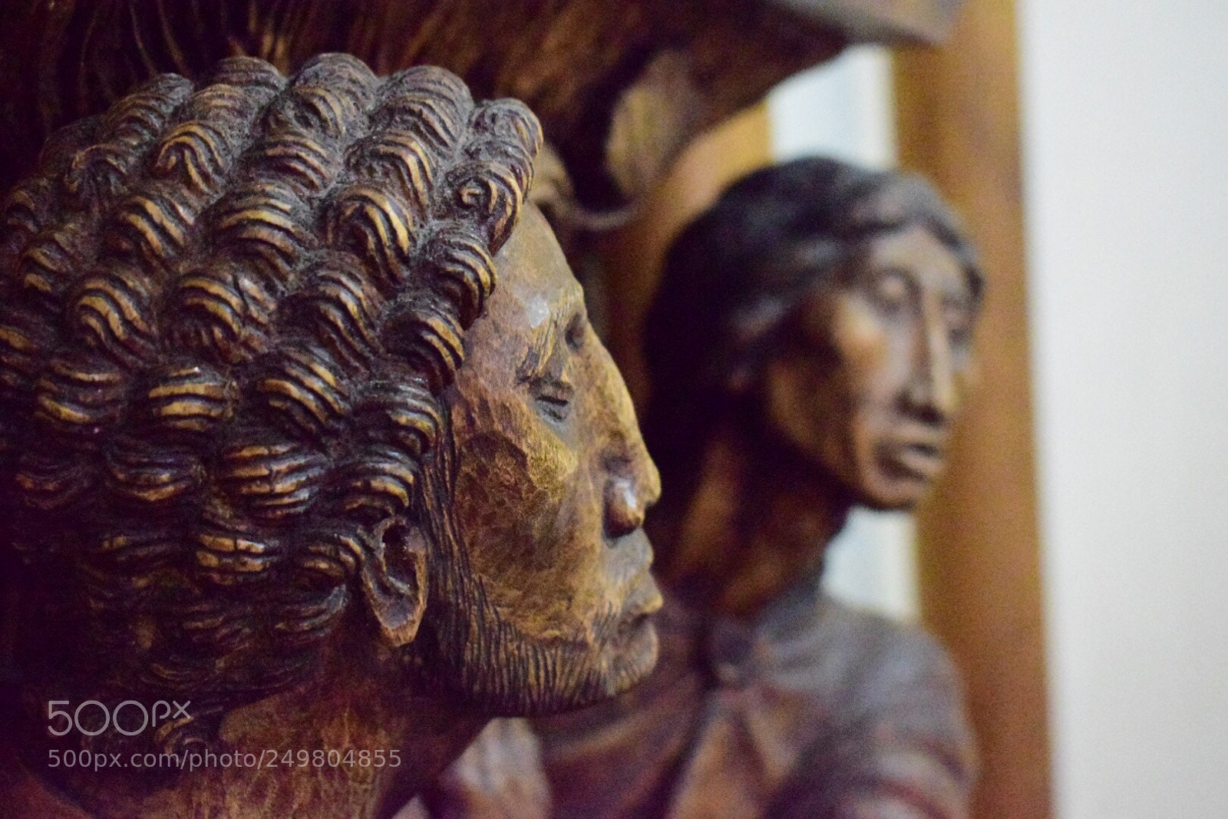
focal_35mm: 60
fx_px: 2047
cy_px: 410
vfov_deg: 22.6
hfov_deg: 33.4
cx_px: 614
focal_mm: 40
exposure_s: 1/30
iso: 25600
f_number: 5
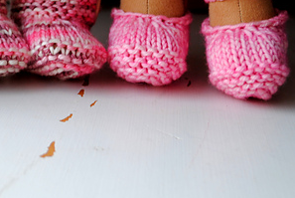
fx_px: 796
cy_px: 41
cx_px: 15
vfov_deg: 14.1
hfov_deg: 20.5
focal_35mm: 97
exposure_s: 1/13
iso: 100
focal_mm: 30
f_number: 4.5
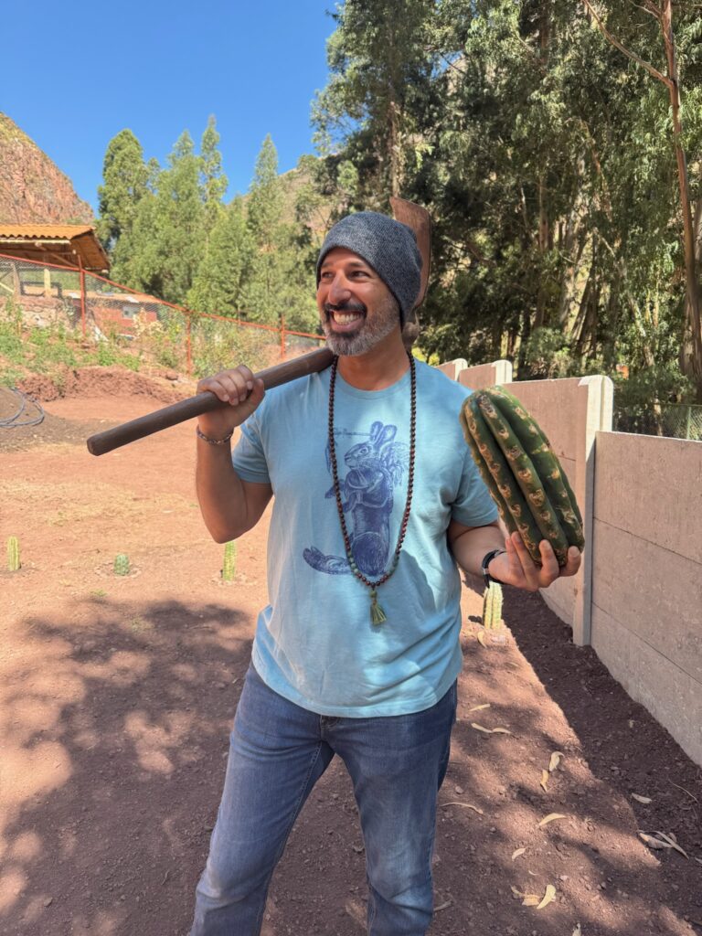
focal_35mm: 24
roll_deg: +0.2
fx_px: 649
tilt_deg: -7.3
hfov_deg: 56.8
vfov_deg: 71.6
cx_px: 351
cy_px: 468
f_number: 1.78
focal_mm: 6.76
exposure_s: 1/900
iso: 80
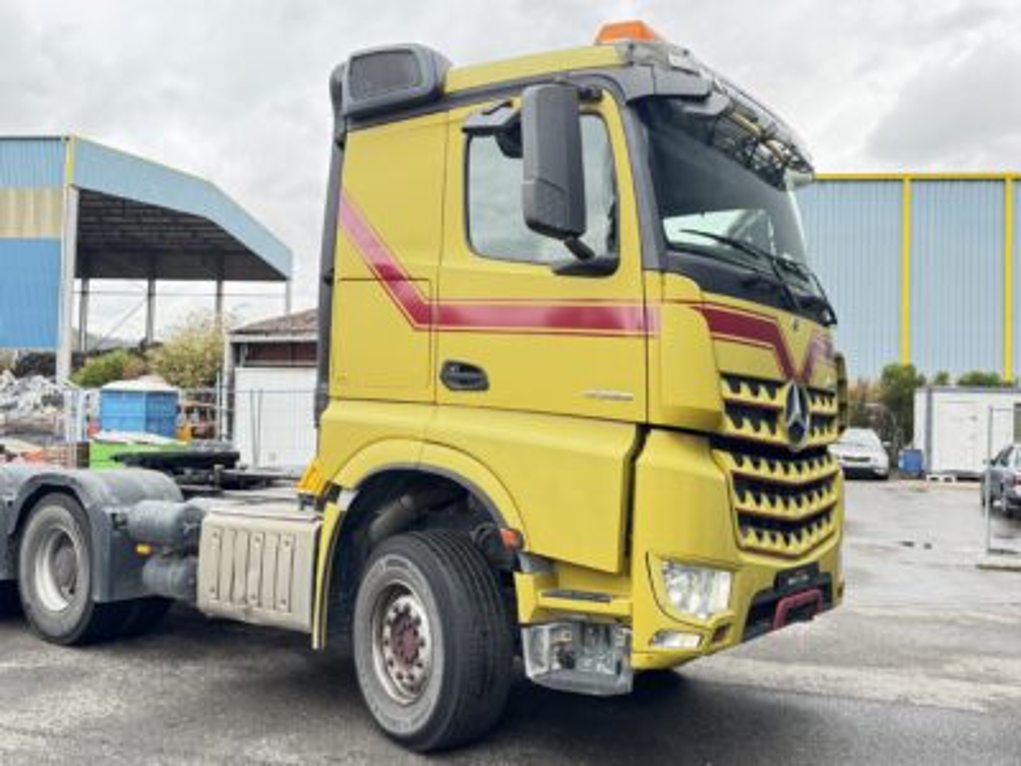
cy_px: 383
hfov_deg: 71.6
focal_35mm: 24
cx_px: 510
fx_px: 708
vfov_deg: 56.8
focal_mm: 6.76
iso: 80
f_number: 1.78
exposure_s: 1/178
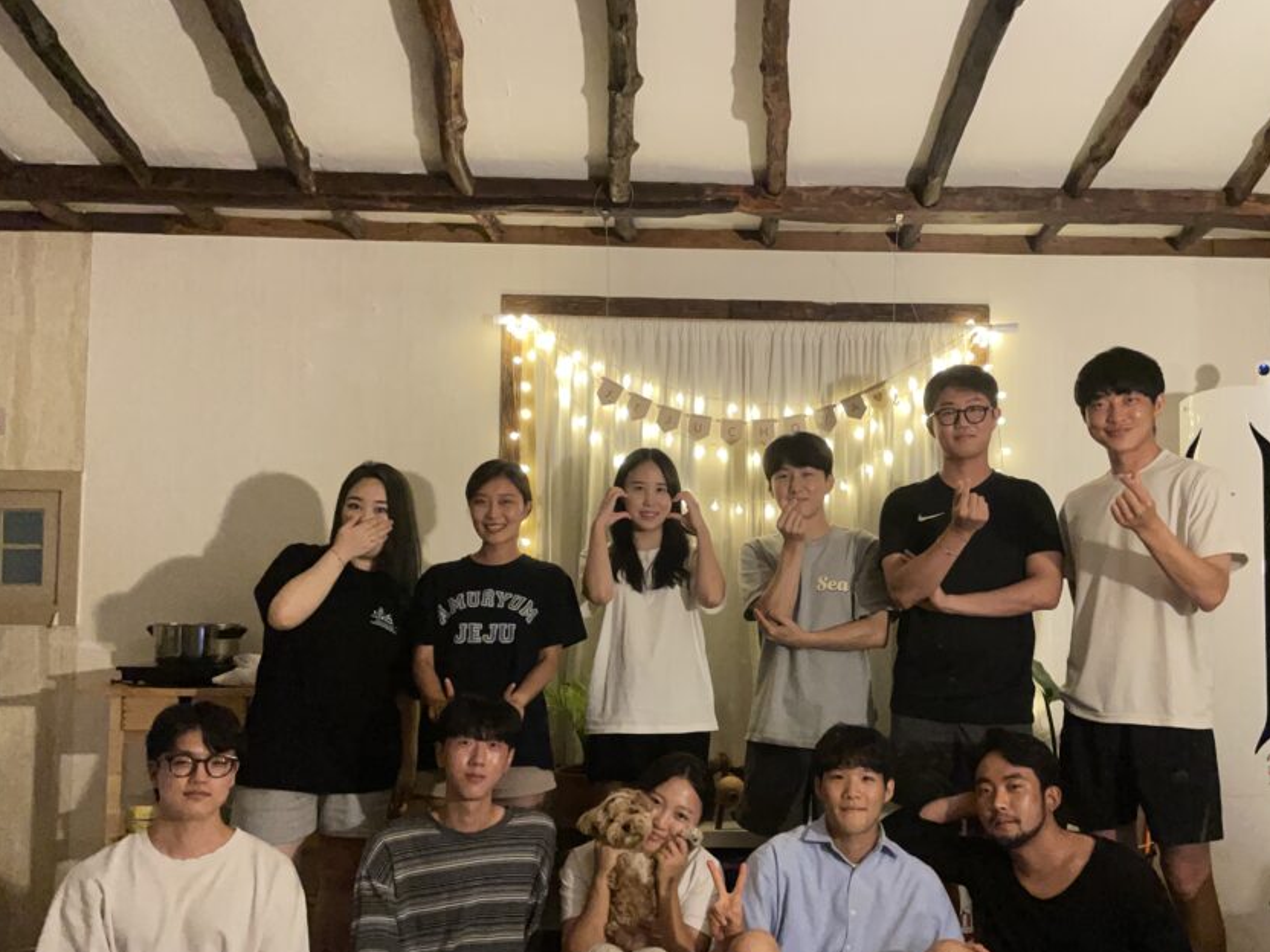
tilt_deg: +2.4
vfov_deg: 44.0
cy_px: 560
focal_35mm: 32
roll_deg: -0.5
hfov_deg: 56.6
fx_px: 1174
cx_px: 727
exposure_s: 1/25
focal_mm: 4.2
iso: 800
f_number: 1.6
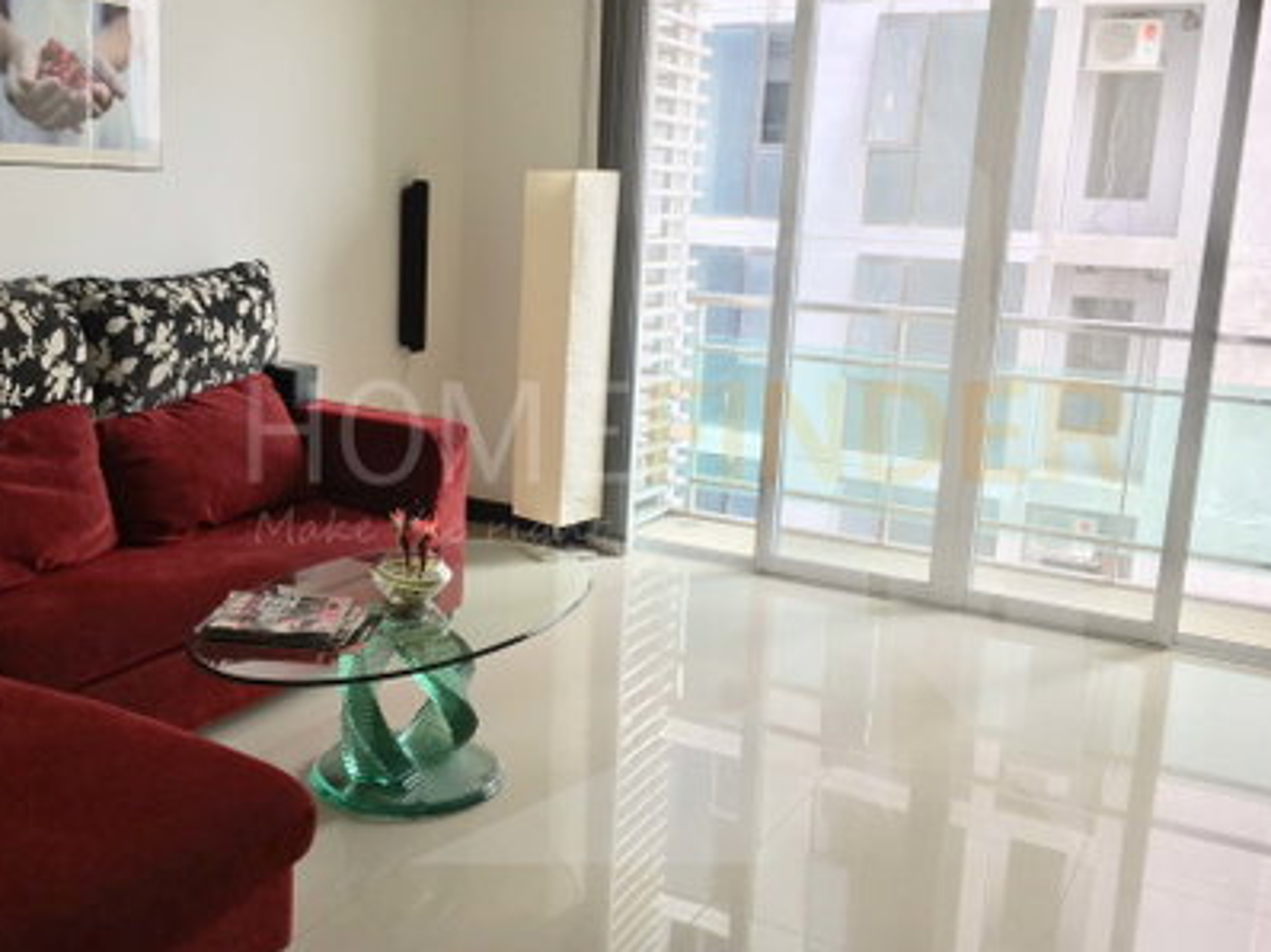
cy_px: 457
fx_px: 1284
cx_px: 540
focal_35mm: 35
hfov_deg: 52.5
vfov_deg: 40.7
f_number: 2.2
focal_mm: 4.15
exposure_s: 1/100
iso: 32
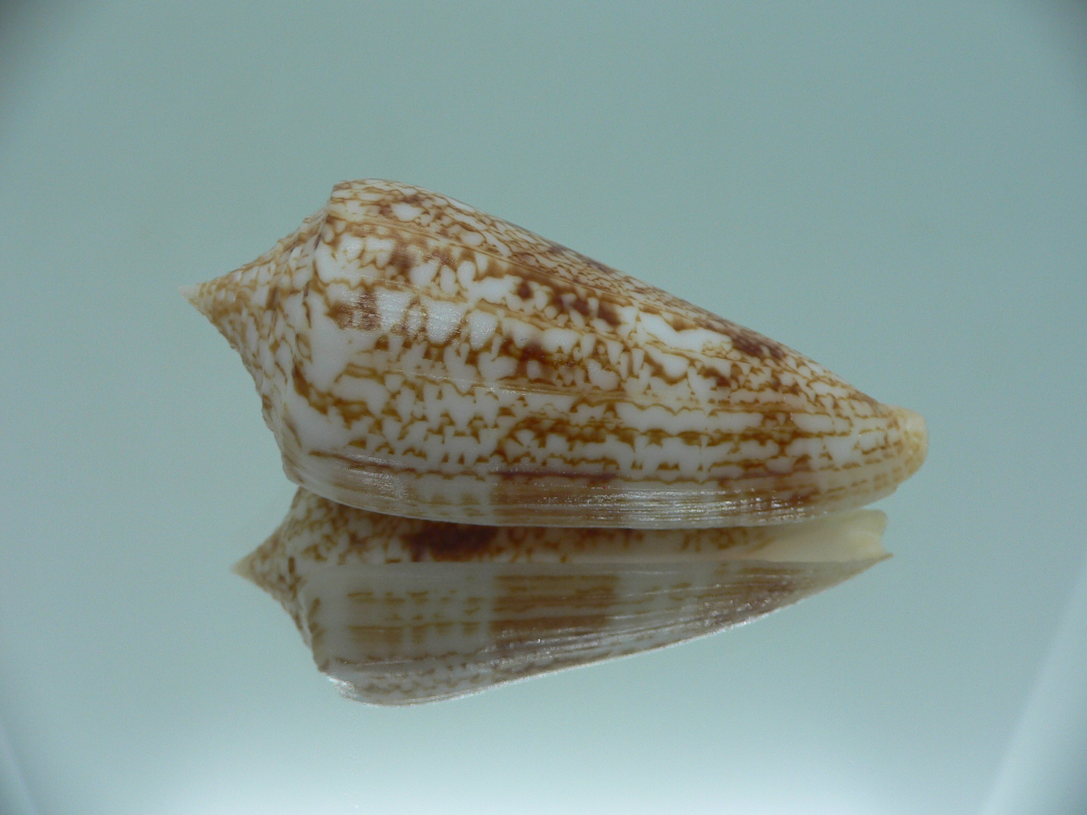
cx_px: 544
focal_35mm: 35
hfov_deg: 52.6
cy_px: 408
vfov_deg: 40.7
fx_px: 1099
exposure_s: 1/60
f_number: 2.8
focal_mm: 4.6
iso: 80
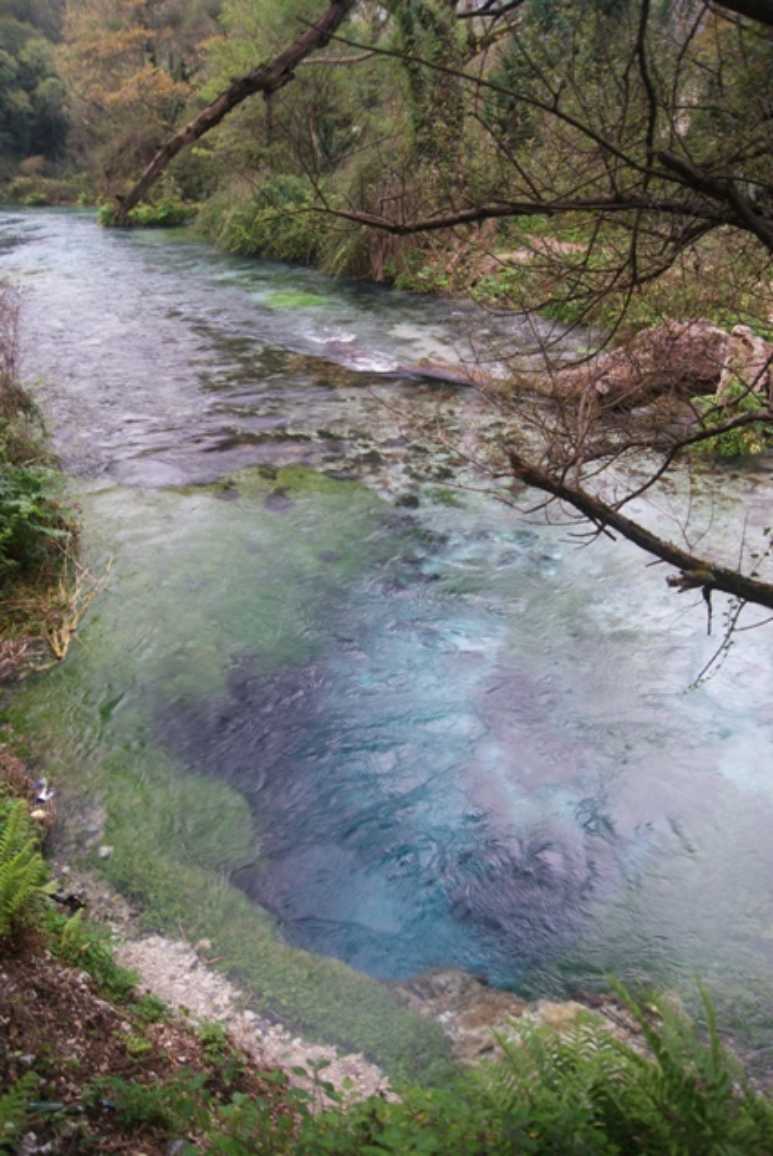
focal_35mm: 27
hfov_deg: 48.0
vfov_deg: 67.3
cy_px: 578
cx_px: 386
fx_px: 868
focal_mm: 18
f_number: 3.5
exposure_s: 1/10
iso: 400
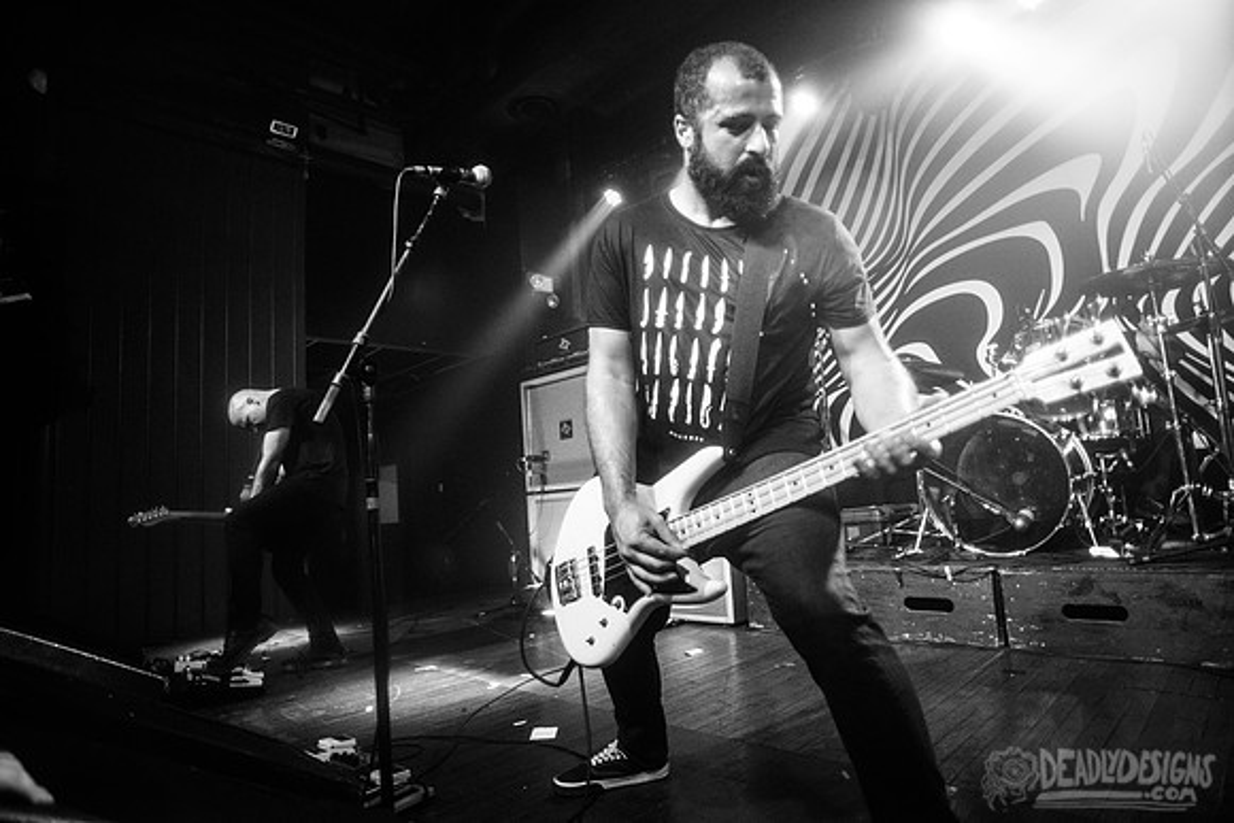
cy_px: 412
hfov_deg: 84.0
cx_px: 617
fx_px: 686
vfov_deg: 62.0
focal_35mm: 20
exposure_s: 1/320
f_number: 3.2
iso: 3200
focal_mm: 20
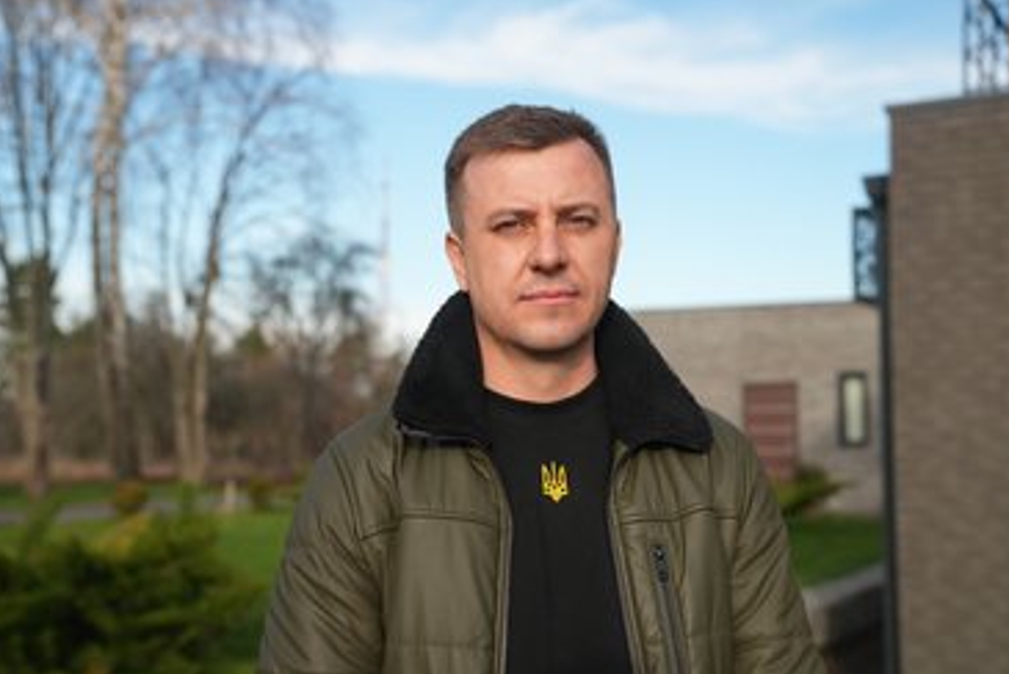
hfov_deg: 42.7
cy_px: 341
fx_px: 1290
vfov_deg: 29.3
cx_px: 536
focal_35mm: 46
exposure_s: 1/125
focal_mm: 42
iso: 320
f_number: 3.5
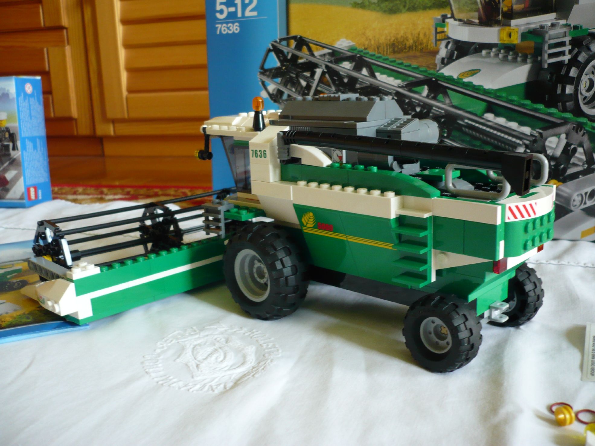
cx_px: 298
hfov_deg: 52.6
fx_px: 602
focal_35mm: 35
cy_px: 223
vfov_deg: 40.7
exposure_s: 1/30
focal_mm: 5.8
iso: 160
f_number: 2.8
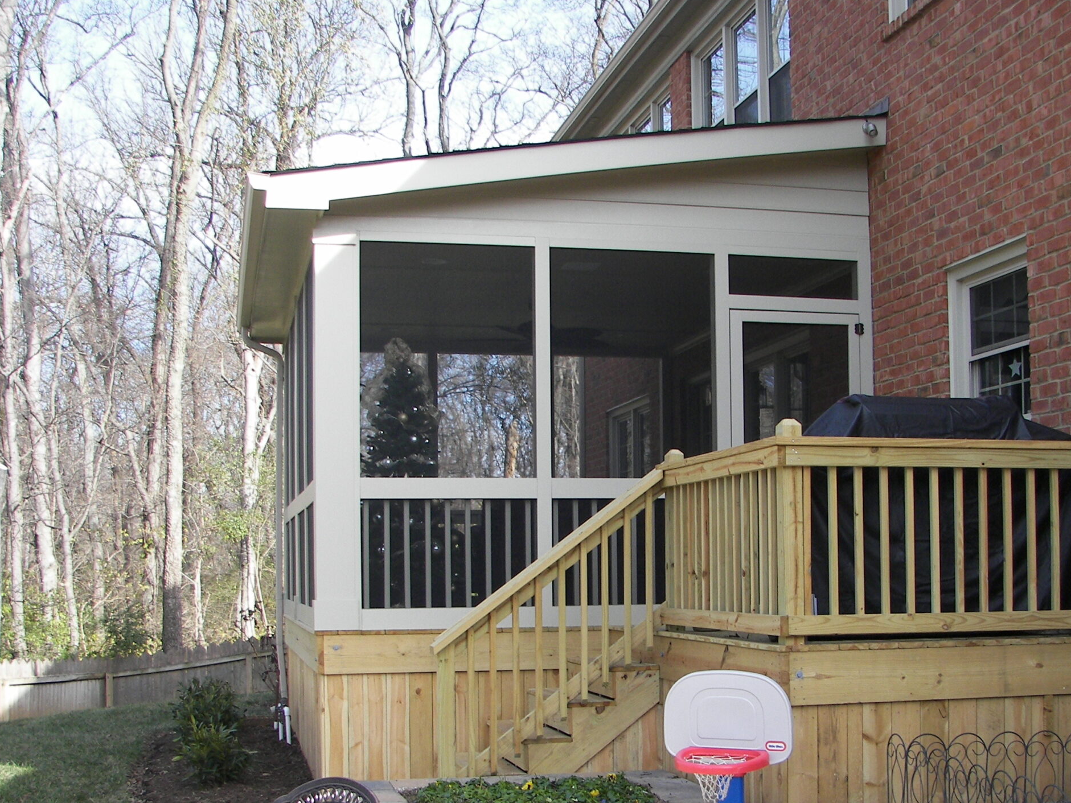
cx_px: 629
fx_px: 1516
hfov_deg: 38.8
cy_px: 511
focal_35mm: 49
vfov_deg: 29.5
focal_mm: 6
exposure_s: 1/320
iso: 64
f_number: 2.8
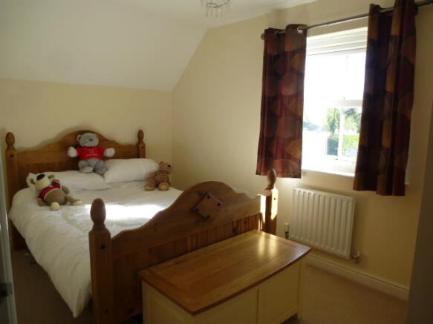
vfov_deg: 56.8
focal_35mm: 24
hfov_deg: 71.6
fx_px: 300
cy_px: 162
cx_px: 216
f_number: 3.3
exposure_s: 1/100
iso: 100
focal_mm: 4.3
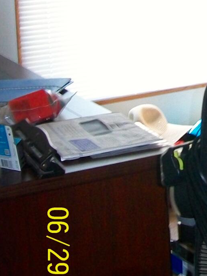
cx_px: 292
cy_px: -17
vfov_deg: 18.1
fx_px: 838
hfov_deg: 13.4
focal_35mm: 105
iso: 160
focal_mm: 6
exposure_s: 1/40
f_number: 2.7
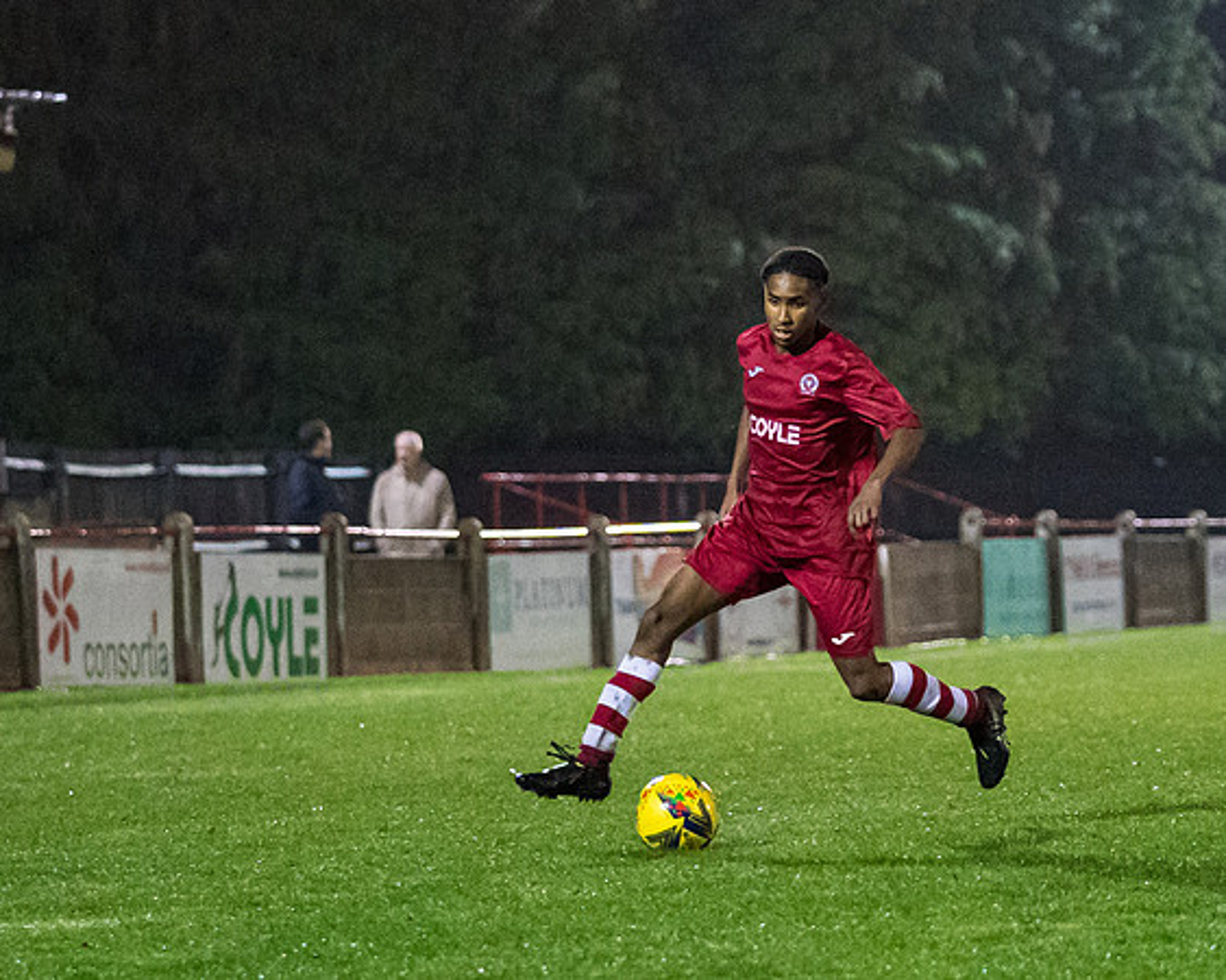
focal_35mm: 242
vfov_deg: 6.4
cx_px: 860
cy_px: 440
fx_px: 8769
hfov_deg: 8.0
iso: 6400
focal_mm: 97
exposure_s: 1/1000
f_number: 2.8
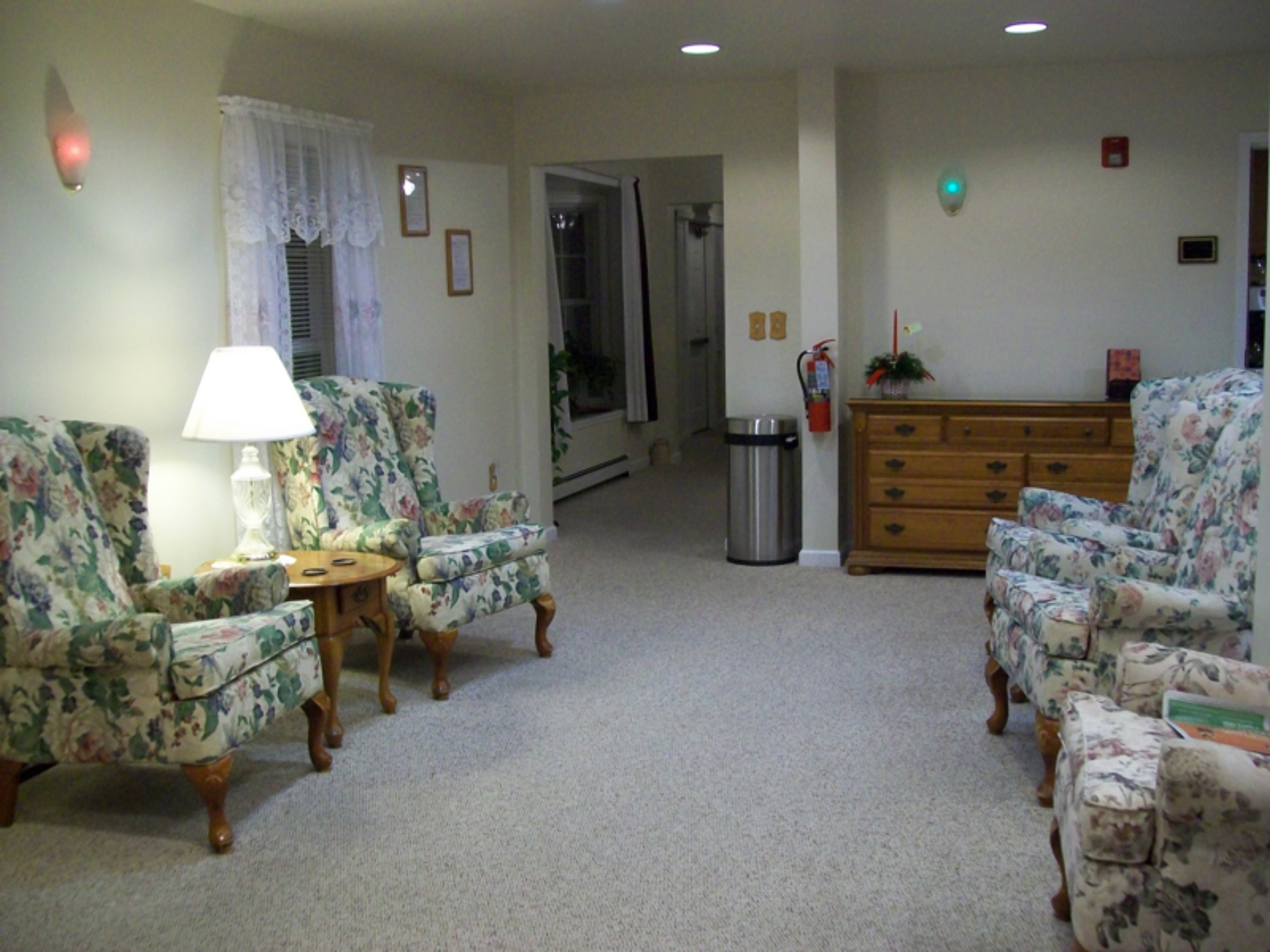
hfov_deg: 51.4
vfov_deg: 39.7
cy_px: 476
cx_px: 635
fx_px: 1321
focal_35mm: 36
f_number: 2.7
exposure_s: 1/30
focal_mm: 6
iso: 160
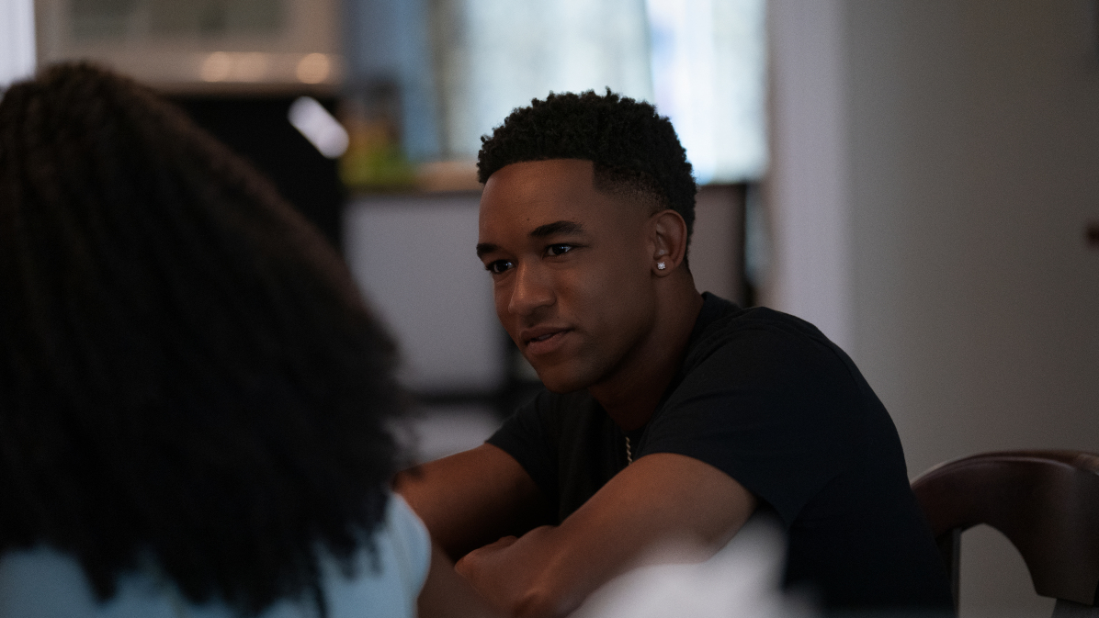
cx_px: 549
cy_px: 285
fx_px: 4197
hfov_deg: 14.9
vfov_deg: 8.4
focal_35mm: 144
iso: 3200
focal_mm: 137
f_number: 2.8
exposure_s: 1/250
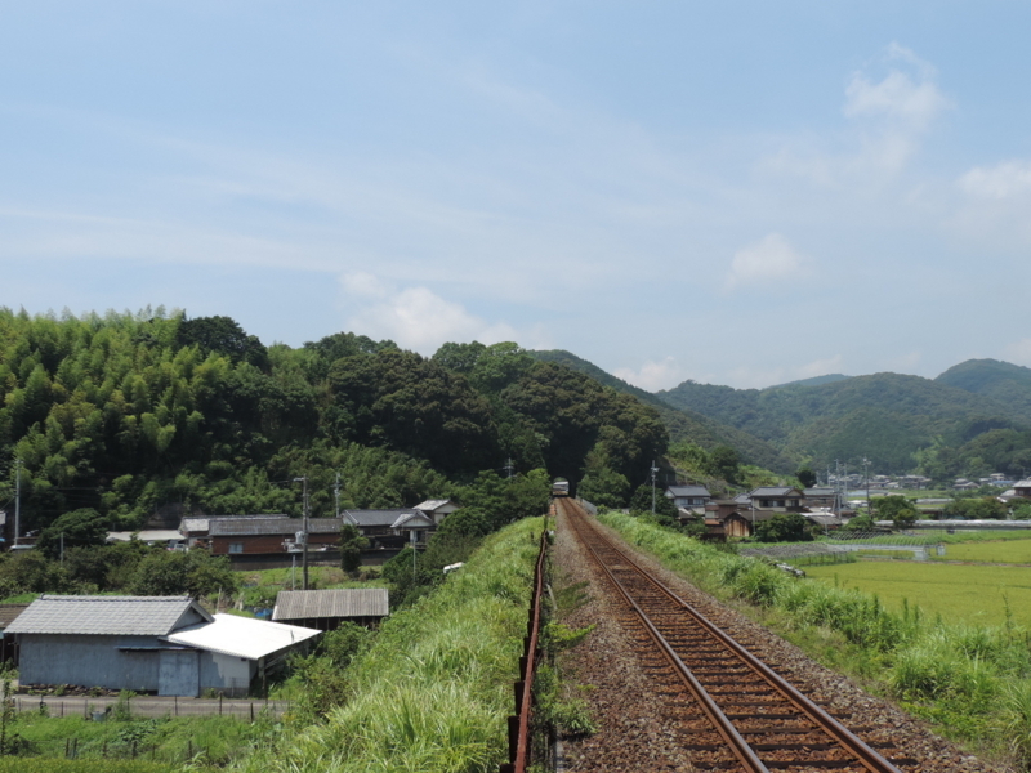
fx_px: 983
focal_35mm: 33
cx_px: 516
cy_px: 386
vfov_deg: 42.9
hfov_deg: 55.4
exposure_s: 1/1000
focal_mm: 5.8
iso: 80
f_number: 3.2
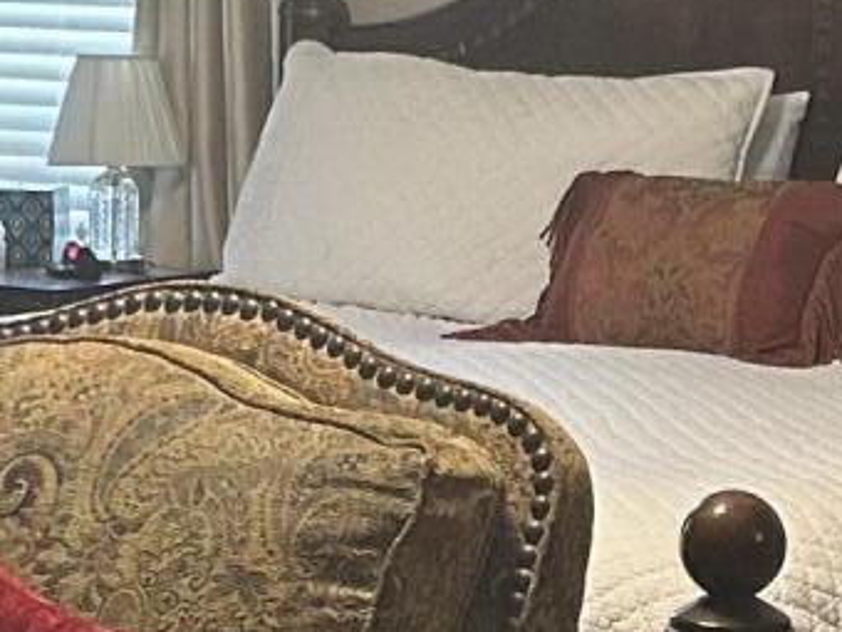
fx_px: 3722
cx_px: 674
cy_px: 335
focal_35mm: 153
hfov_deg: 12.9
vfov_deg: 9.7
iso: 320
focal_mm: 5.7
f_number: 1.5
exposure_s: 1/60
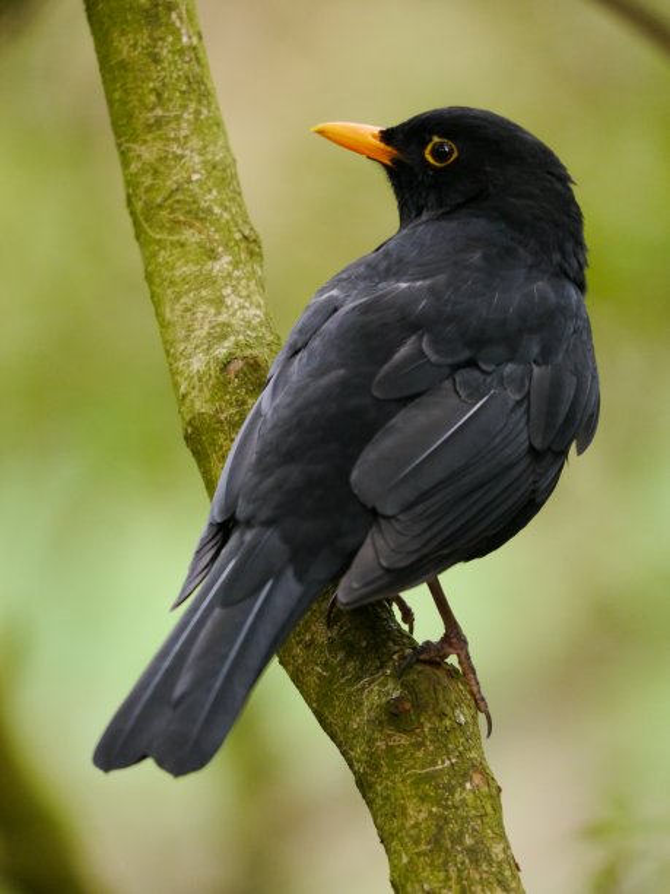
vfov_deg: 3.7
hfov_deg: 2.8
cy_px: 447
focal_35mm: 538
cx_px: 335
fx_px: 13884
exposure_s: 1/200
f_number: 5.5
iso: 1600
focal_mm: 269
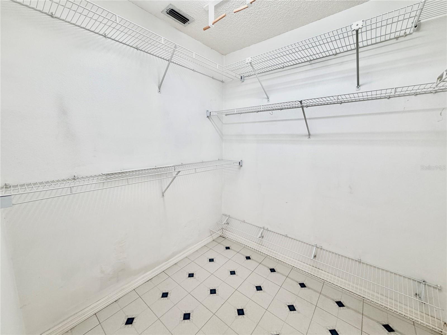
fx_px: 181
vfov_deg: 85.7
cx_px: 224
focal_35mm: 14
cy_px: 168
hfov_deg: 102.1
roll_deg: +0.4
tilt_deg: -9.1
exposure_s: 1/120
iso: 80
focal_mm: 2.22
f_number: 2.2
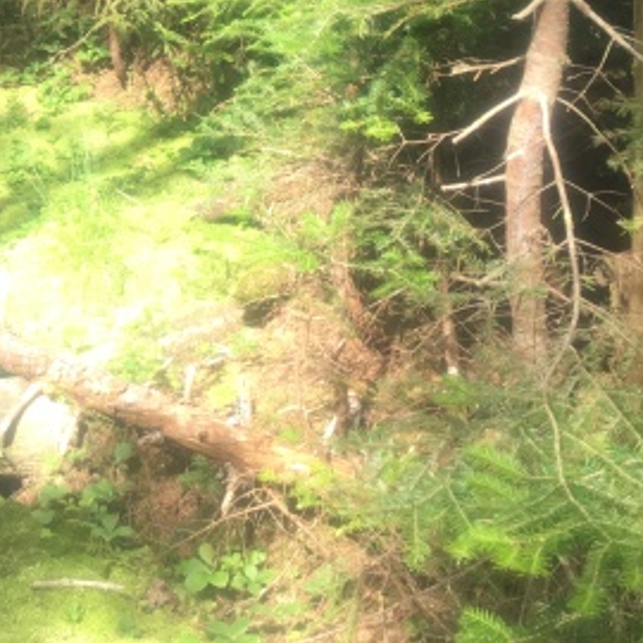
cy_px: 7
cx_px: -124
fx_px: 1597
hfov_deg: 21.2
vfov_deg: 22.0
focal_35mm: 76
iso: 25
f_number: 2.2
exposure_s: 1/120
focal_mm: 4.15
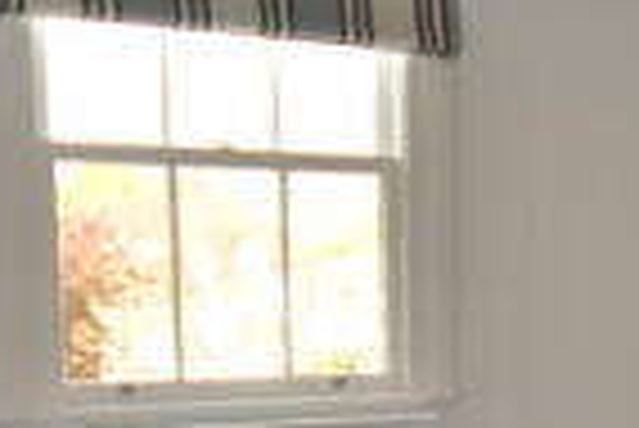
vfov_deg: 19.0
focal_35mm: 69
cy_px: 464
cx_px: 482
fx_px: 1226
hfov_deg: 28.8
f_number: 4
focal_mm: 10
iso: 320
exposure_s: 1/200
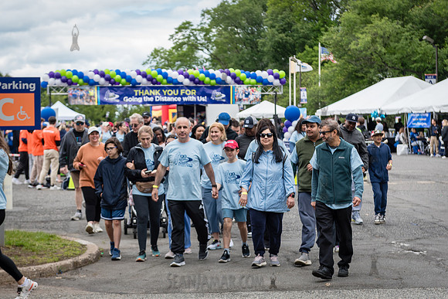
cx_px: 184
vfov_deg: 15.3
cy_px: 162
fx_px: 1115
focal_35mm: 90
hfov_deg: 22.7
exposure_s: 1/1000
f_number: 4
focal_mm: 70
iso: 400
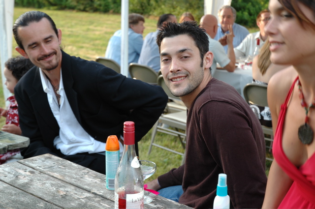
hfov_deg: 29.3
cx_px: 158
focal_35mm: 69
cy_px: 104
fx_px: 603
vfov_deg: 19.7
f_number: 4.5
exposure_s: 1/60
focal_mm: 46
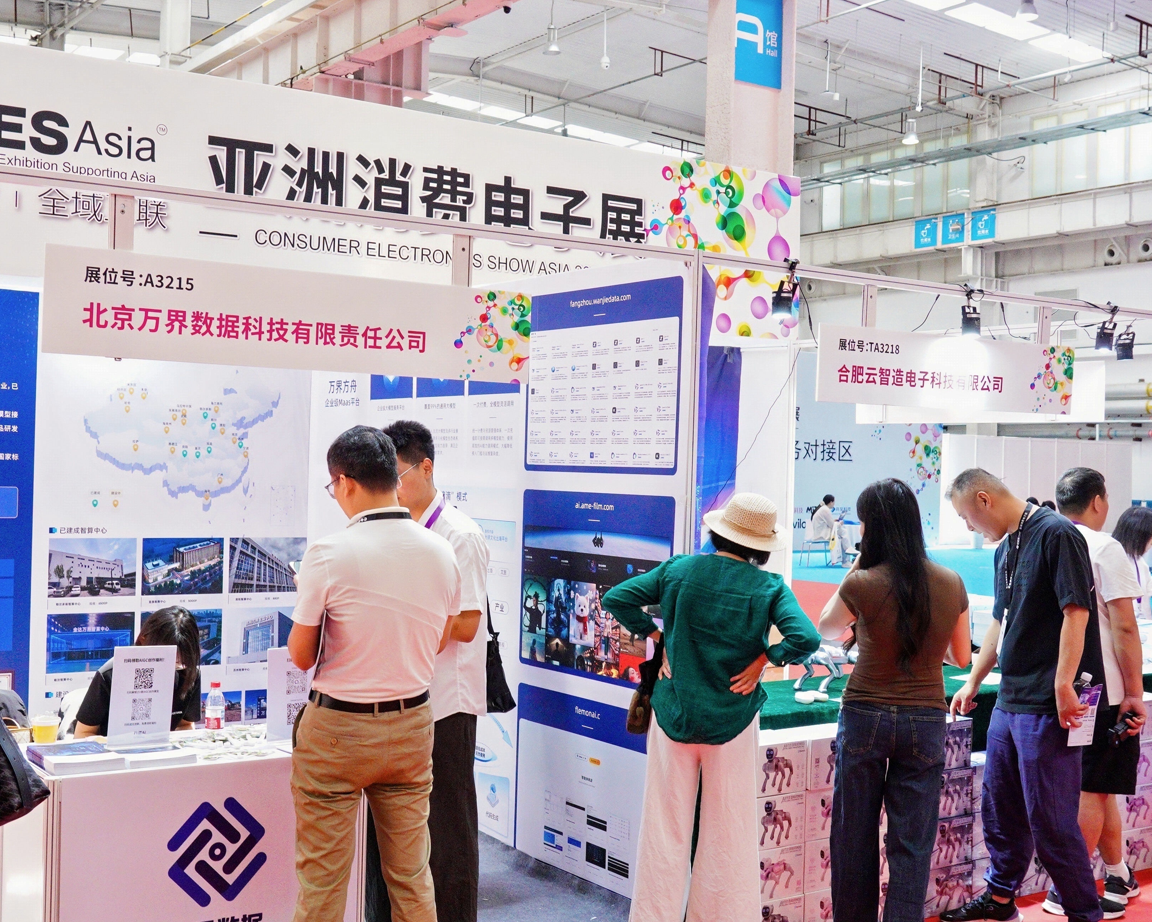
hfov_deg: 44.7
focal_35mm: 41
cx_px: 492
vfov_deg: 36.5
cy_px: 460
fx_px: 1398
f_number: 5
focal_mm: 24
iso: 5000
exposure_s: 1/200
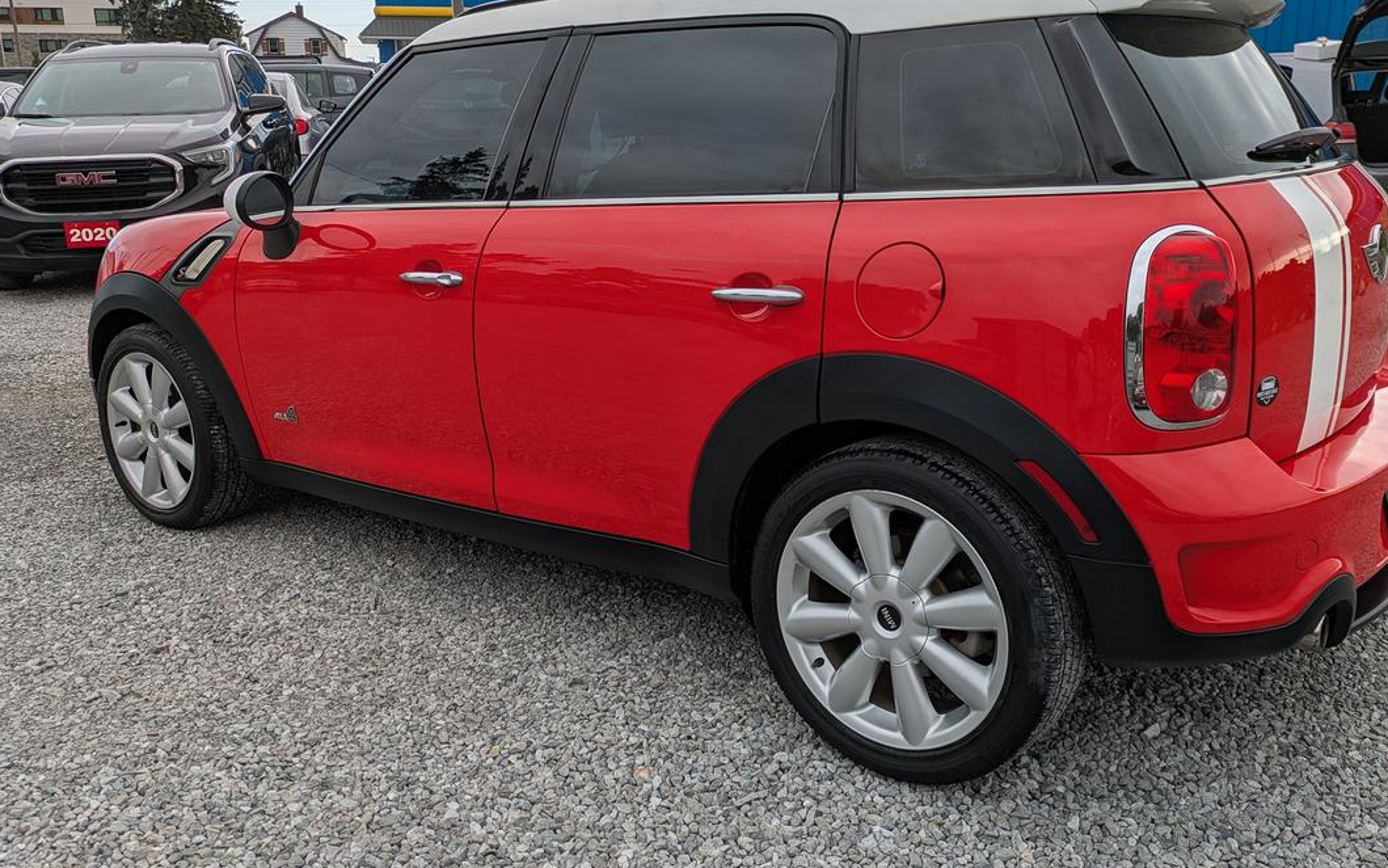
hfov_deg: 59.5
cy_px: 363
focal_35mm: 32
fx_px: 1211
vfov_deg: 39.3
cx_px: 781
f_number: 1.89
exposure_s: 1/1513
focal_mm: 5.43
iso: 44
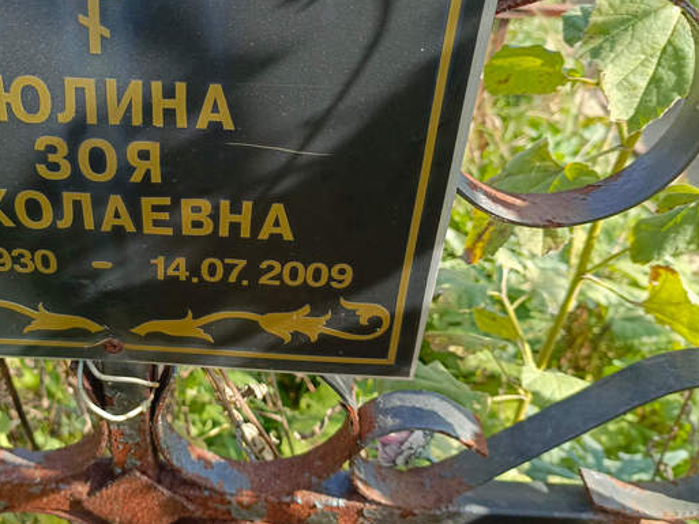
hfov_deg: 46.8
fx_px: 788
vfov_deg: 36.8
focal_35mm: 39
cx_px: 214
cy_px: 231
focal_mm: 4.76
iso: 112
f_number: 1.69
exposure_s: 1/227
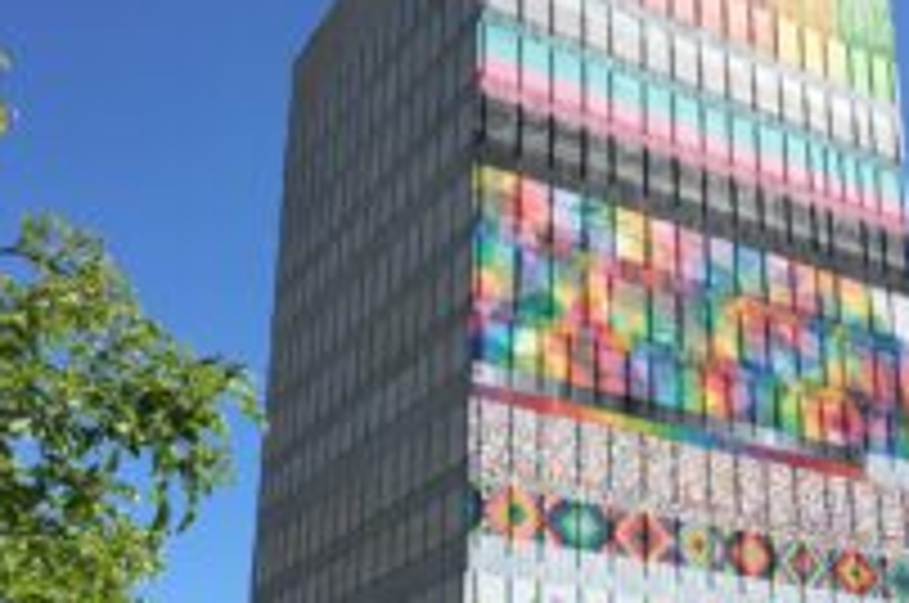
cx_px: 592
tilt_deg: +19.7
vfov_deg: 24.8
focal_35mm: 54
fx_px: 1361
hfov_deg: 36.6
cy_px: 421
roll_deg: +0.1
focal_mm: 4.15
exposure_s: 1/1479
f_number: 2.2
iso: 25
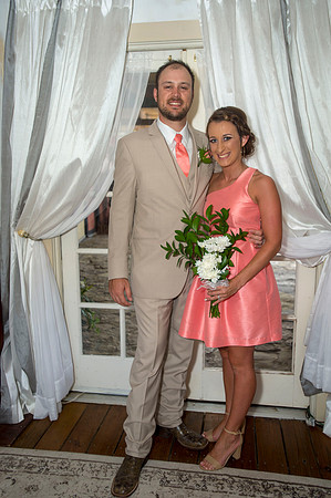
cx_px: 166
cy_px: 249
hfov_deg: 41.0
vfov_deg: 58.8
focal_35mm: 32
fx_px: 442
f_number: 3.2
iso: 200
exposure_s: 1/100
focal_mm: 32
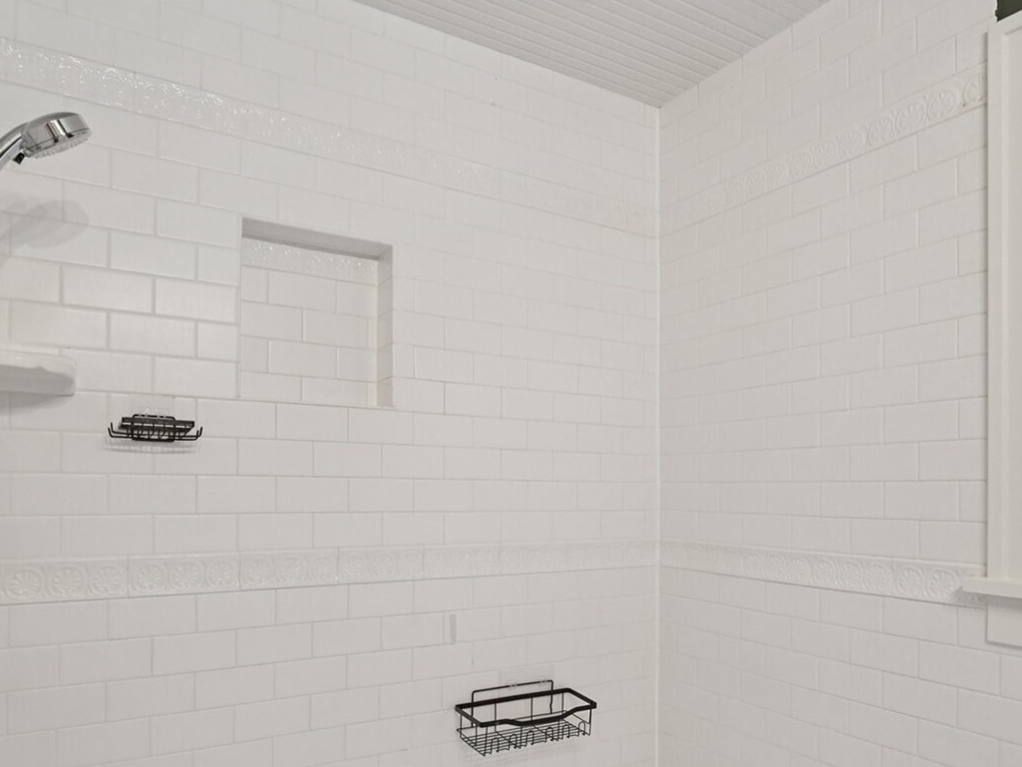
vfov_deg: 55.9
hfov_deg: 71.6
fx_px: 709
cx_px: 531
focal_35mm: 24
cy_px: 495
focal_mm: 16
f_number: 8
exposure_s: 1/30
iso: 1600
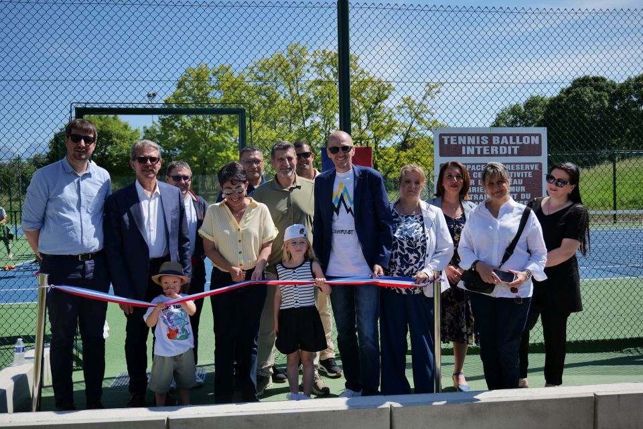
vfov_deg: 40.0
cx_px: 322
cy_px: 214
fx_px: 589
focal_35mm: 33
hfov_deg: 57.2
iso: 100
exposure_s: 1/800
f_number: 4.3
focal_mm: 33
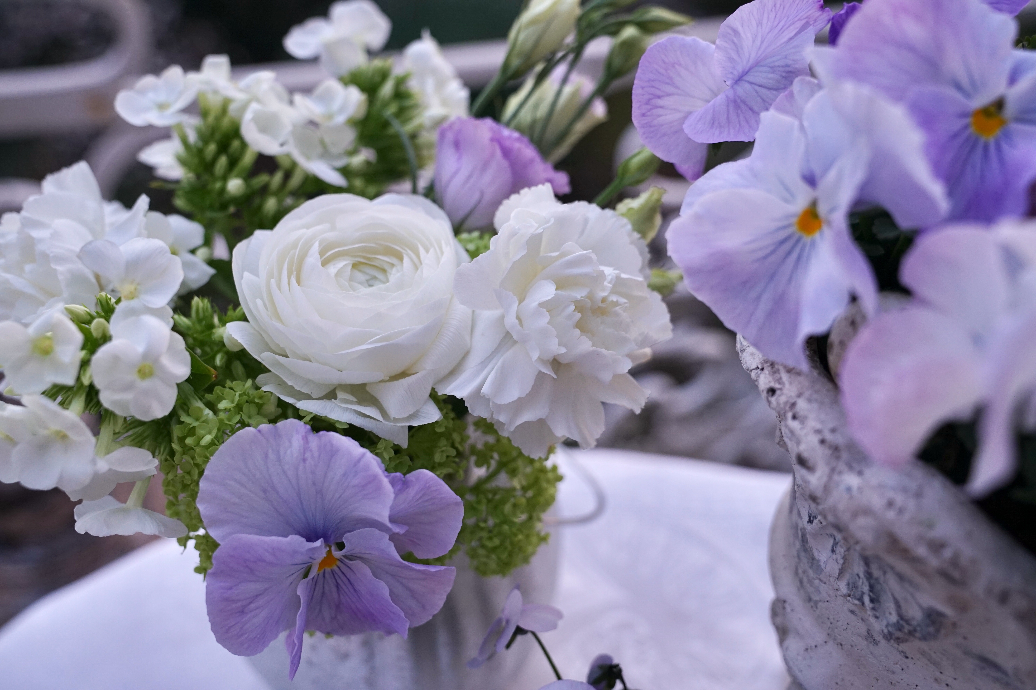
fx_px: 1065
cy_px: 345
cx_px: 518
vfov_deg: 35.9
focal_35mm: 37
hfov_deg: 51.9
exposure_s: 1/60
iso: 1000
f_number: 4
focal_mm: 37
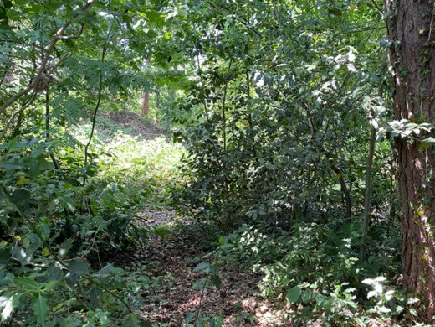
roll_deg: -3.1
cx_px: 245
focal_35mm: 32
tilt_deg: -8.9
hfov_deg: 56.6
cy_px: 191
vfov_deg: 44.0
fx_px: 402
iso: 100
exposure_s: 1/121
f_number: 1.6
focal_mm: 4.2
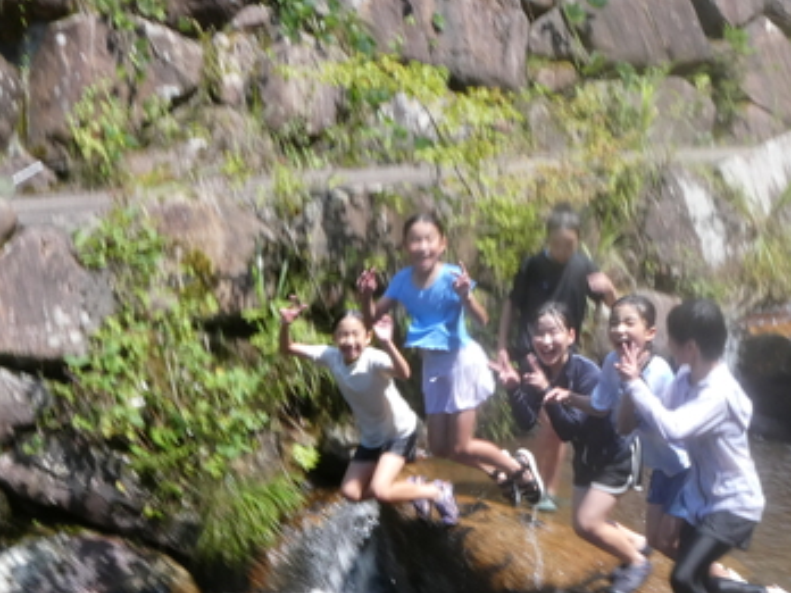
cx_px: 407
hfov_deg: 28.6
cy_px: 427
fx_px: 1554
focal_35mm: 68
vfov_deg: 21.5
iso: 125
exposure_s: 1/80
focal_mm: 6.7
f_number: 8
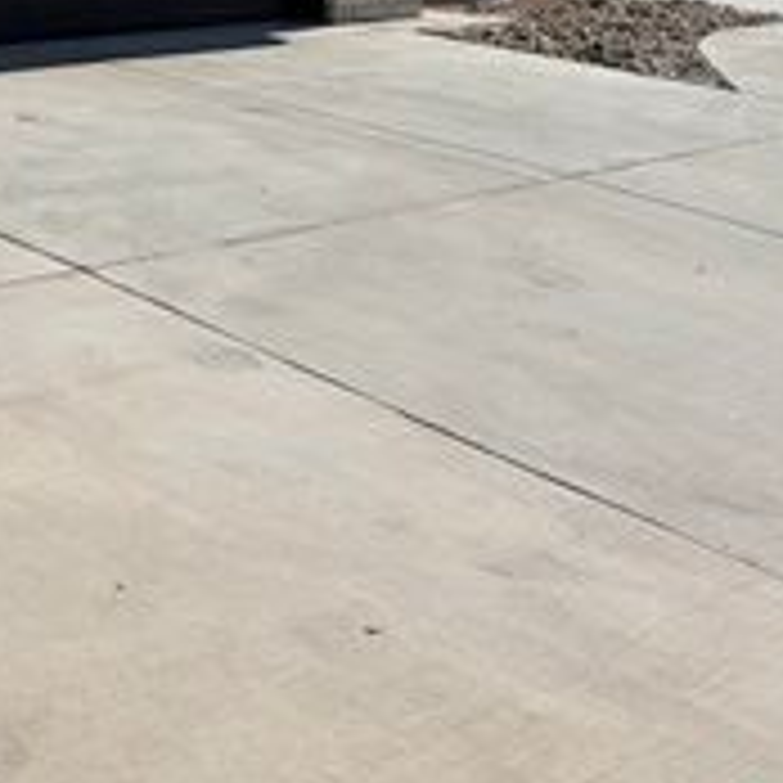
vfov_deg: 27.0
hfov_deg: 26.2
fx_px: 1561
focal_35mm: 61
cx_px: -54
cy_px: 56
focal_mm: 6.76
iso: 80
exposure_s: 1/10309
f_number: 1.78
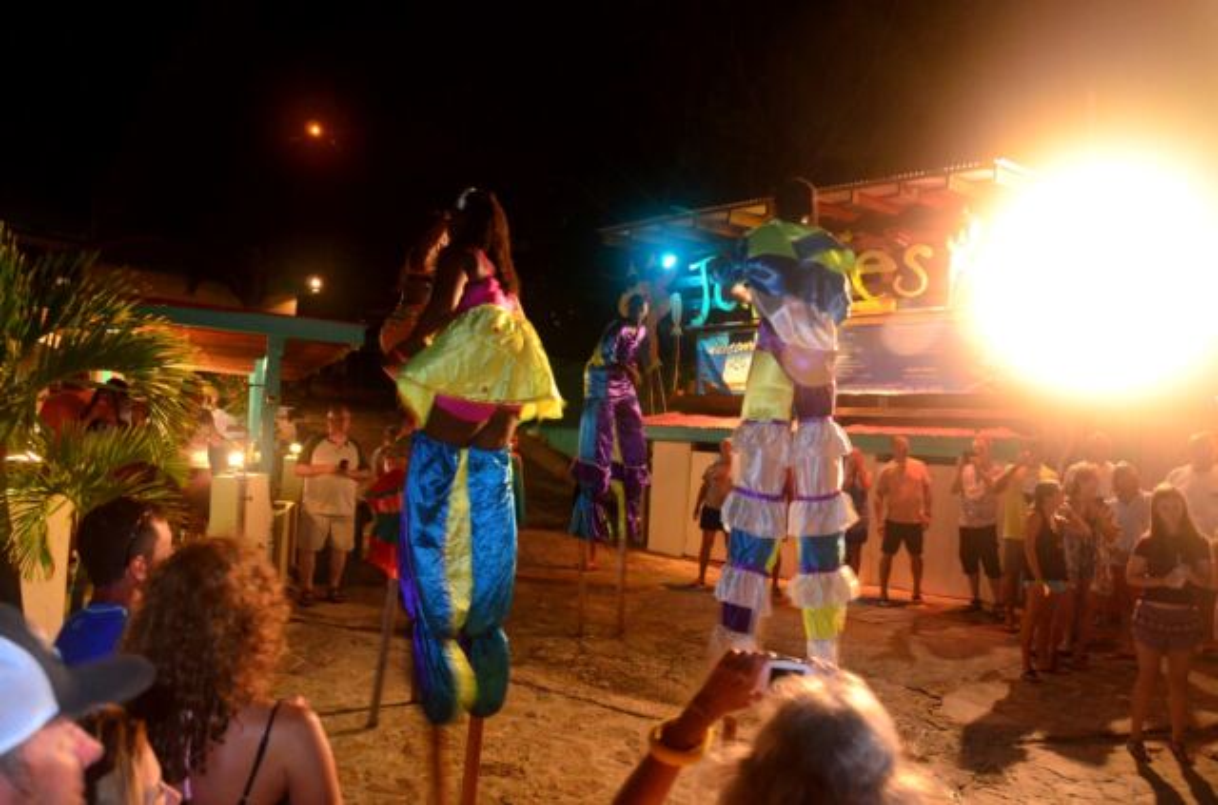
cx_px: 609
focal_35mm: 27
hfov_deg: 67.5
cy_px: 402
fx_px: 911
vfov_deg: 47.7
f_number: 3.5
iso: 2500
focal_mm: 18
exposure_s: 1/20
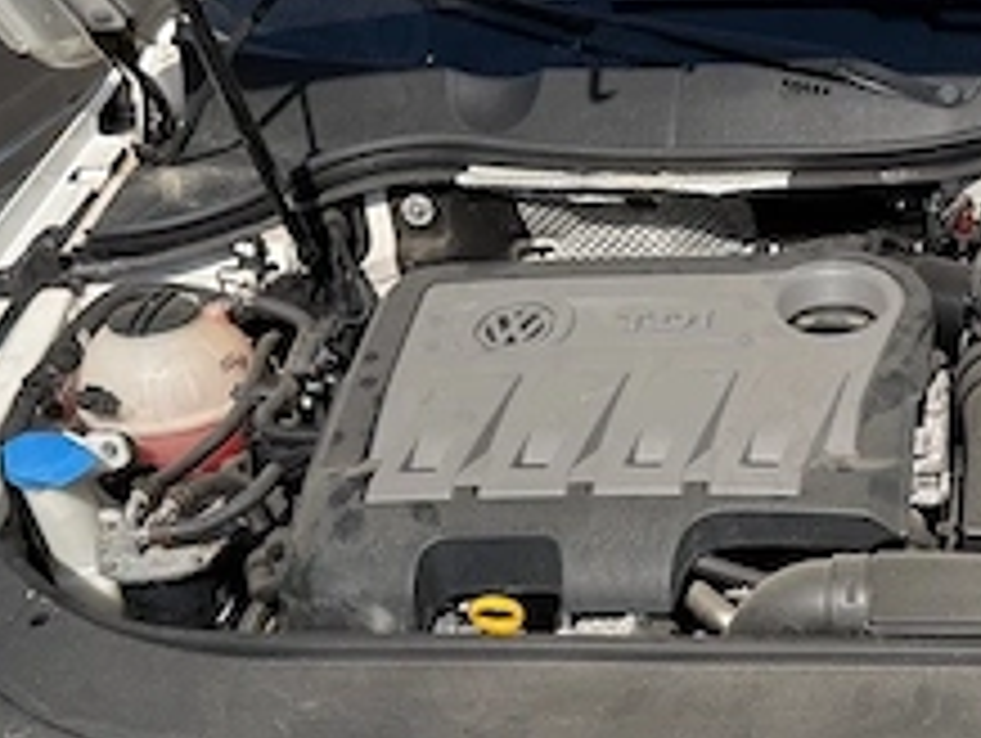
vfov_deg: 22.0
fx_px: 1872
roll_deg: +5.6
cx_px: 814
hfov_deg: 28.6
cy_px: 585
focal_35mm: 66
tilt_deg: -29.5
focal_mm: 6.76
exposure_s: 1/4975
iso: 80
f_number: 1.78
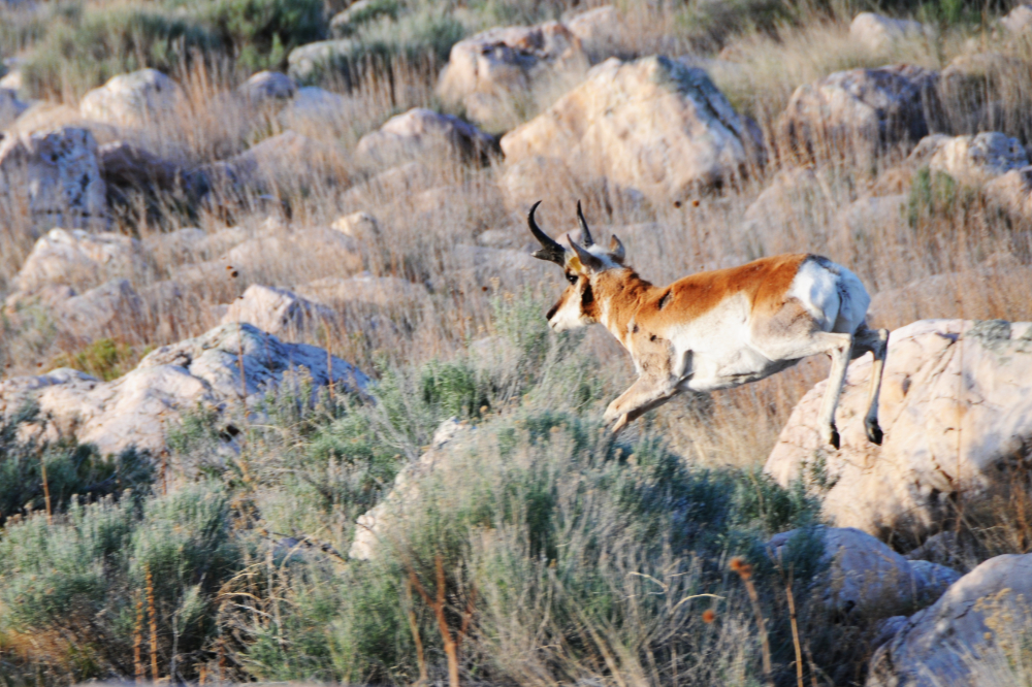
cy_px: 344
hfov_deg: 6.9
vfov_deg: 4.6
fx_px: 8597
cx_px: 516
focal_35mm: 300
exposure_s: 1/400
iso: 320
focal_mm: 200
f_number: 8
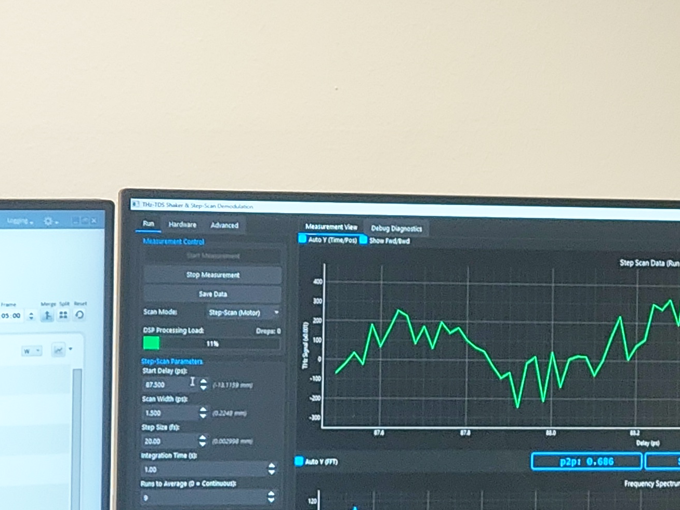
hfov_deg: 10.0
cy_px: 270
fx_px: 3811
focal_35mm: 194
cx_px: 805
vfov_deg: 7.7
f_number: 2
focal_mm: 7.1
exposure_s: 1/100
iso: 786
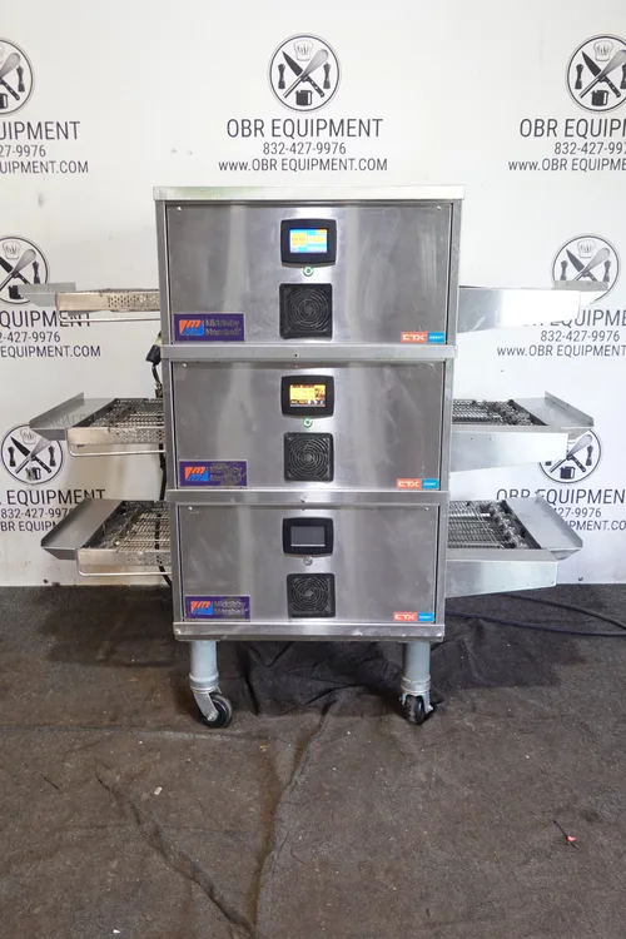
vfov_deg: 61.9
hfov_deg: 43.6
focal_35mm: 30
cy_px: 470
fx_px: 782
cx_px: 313
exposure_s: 1/10
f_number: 3.2
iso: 160
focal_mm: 11.29
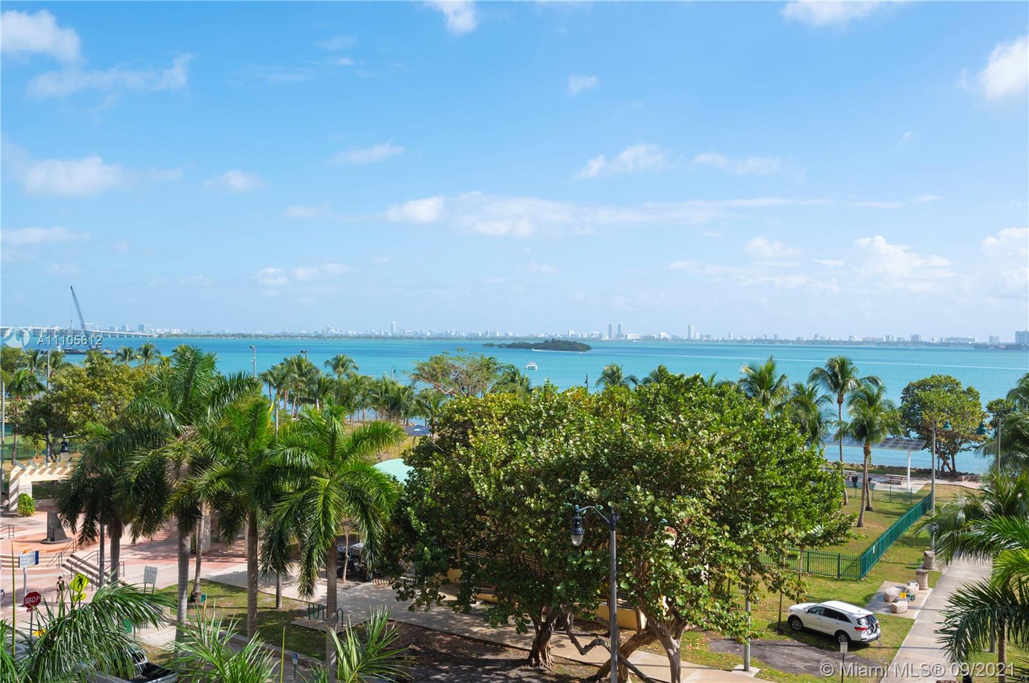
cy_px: 342
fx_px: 857
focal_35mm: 30
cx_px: 514
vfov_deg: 43.5
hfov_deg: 62.0
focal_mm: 30
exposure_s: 1/400
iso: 100
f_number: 7.1
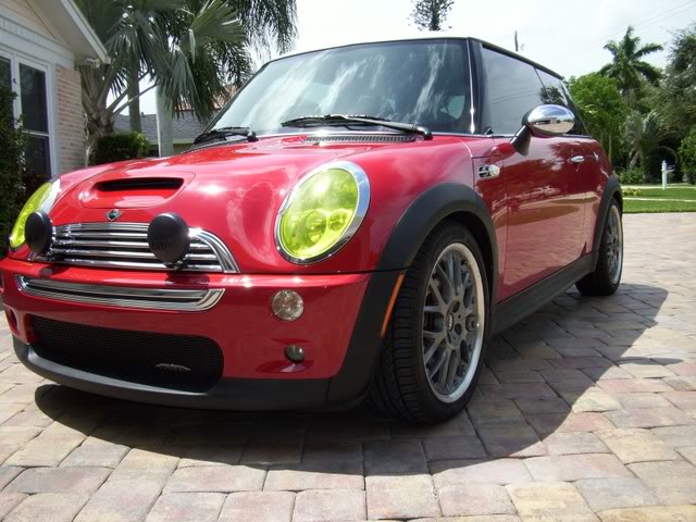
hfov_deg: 54.0
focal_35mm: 34
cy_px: 261
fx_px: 684
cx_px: 348
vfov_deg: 41.8
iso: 80
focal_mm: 5.7
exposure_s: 1/250
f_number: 5.6
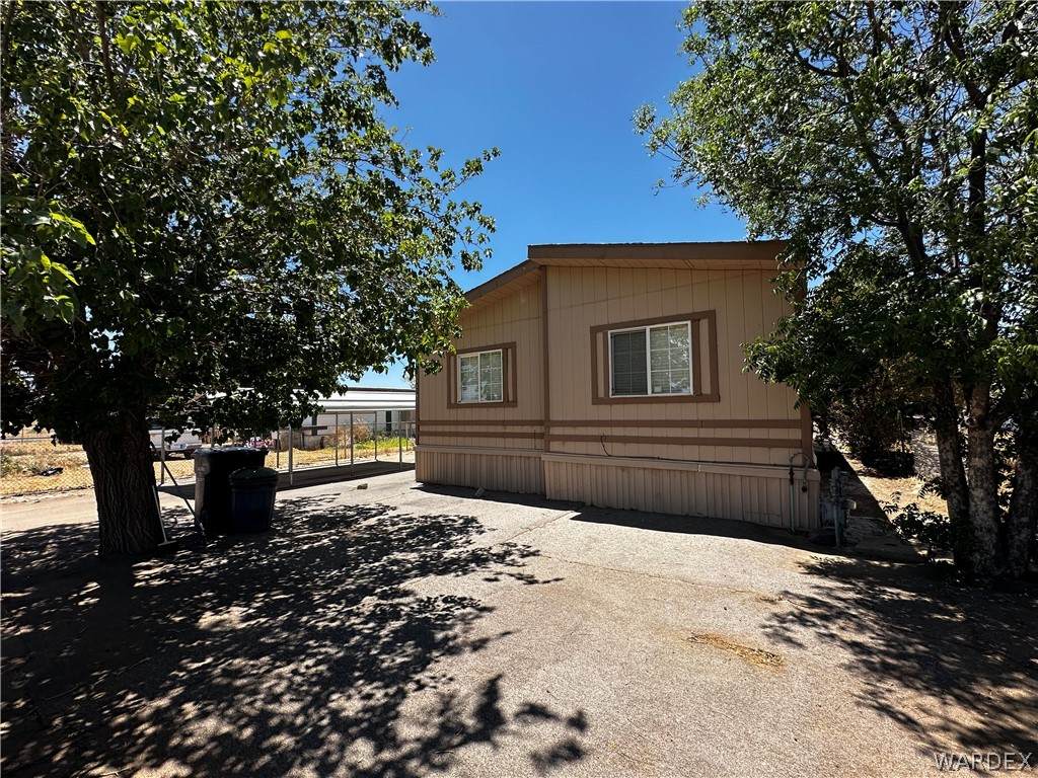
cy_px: 389
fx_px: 420
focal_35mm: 14
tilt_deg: +4.0
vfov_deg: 85.7
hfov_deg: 102.1
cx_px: 519
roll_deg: +0.4
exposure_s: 1/1006
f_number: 2.2
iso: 50
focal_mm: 2.22
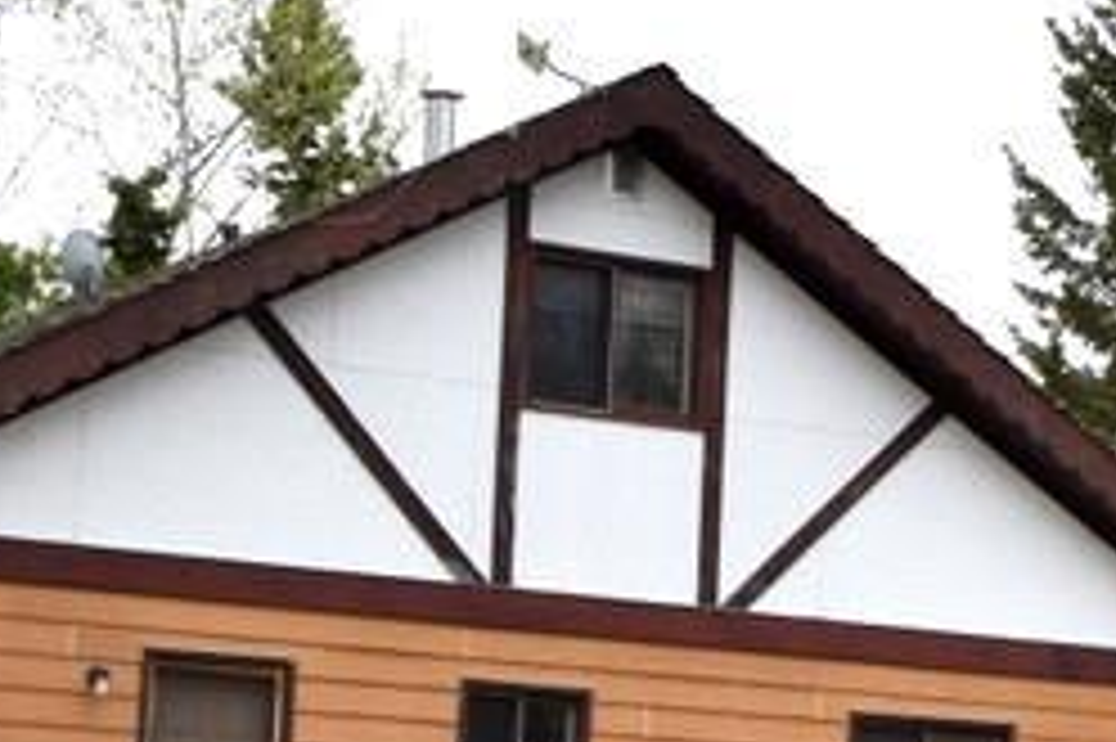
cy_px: 618
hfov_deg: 15.8
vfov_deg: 11.0
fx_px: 3841
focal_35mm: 124
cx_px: 1368
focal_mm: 20
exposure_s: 1/200
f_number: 8
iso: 100
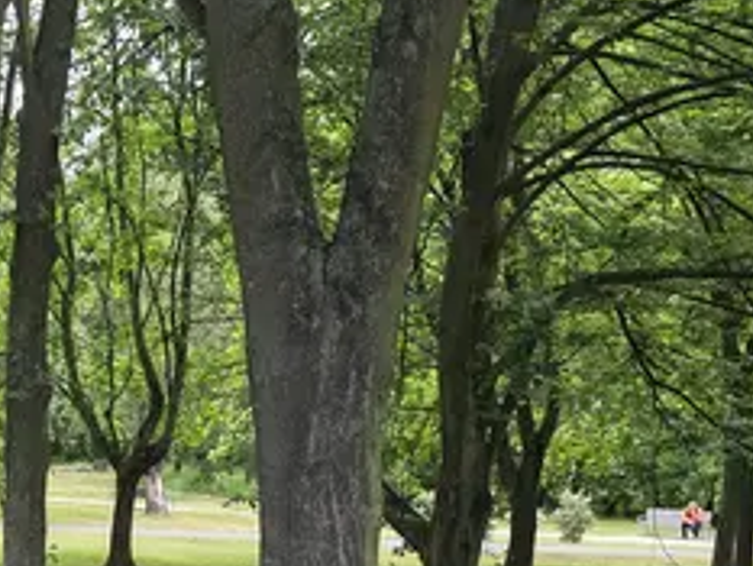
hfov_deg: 24.1
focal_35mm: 71
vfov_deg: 20.2
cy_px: 550
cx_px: -217
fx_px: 1545
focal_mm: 6.3
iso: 200
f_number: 1.7
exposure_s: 1/180
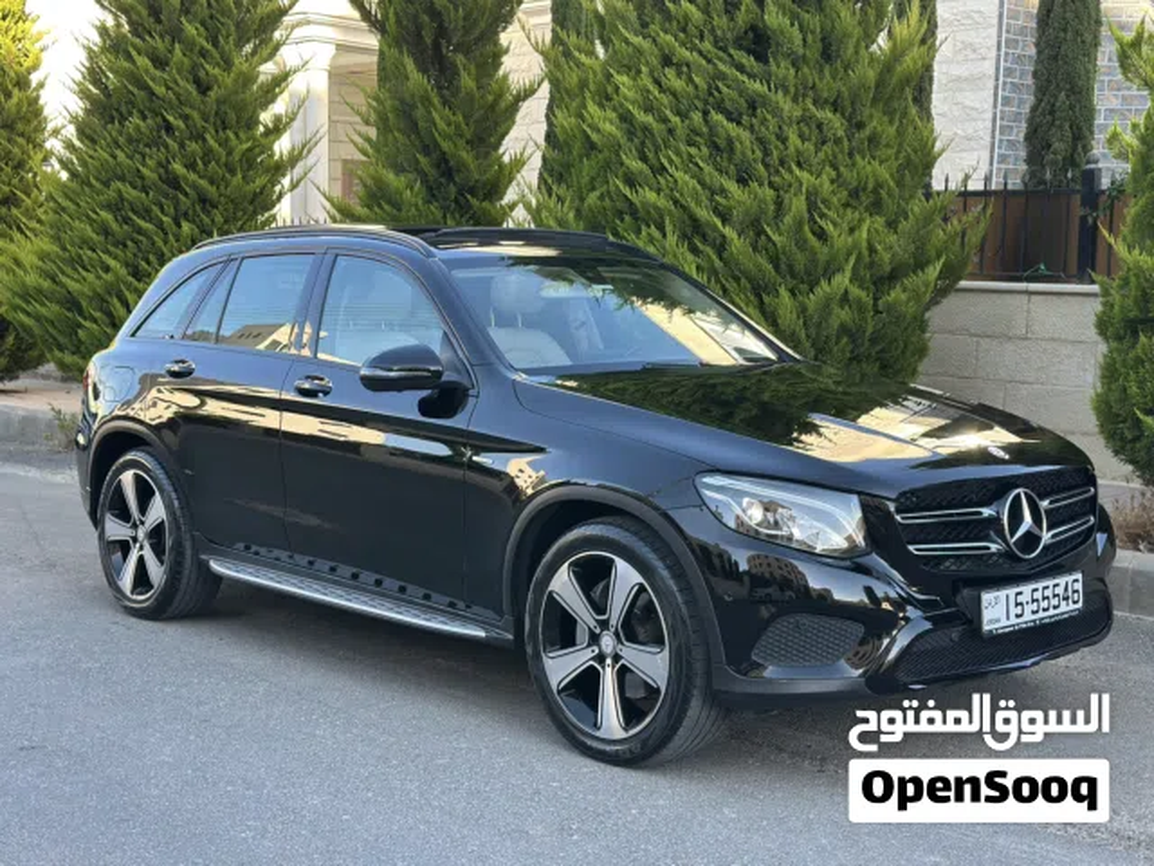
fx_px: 1600
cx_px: 577
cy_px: 433
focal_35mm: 48
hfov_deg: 39.7
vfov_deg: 30.3
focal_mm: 6.86
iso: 80
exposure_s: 1/478
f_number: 1.78
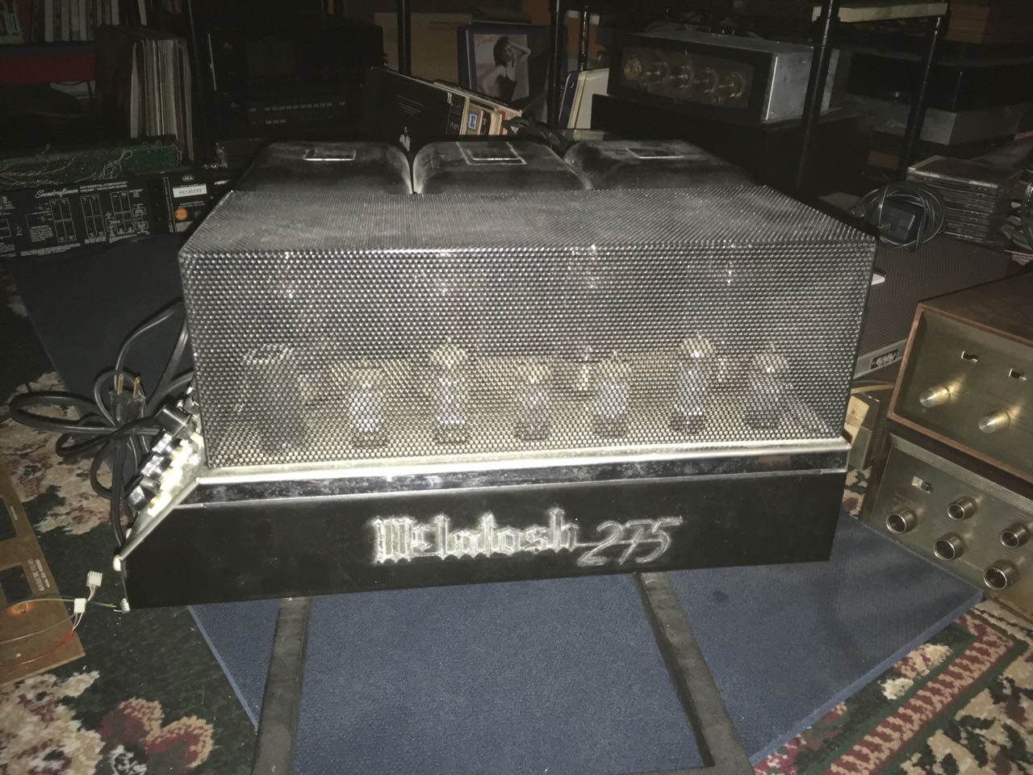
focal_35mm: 29
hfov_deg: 61.7
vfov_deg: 48.2
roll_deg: -2.4
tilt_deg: -27.1
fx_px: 865
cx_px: 516
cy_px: 388
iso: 250
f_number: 2.2
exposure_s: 1/16
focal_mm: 4.15
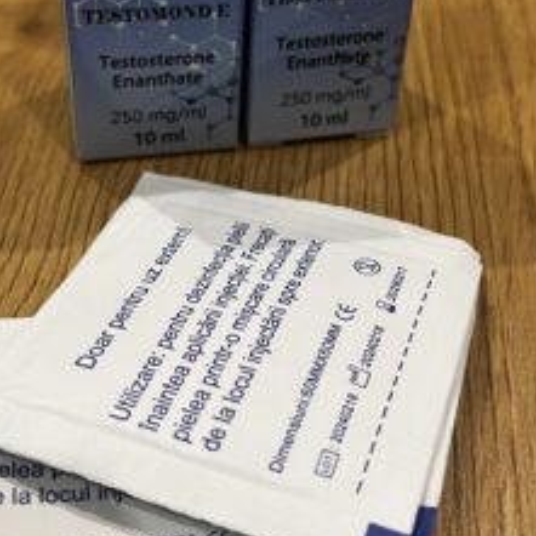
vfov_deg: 32.4
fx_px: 911
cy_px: 165
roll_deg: -2.2
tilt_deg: -40.4
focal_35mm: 52
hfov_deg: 32.8
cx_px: 241
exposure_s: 1/50
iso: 160
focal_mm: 5.1
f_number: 1.6
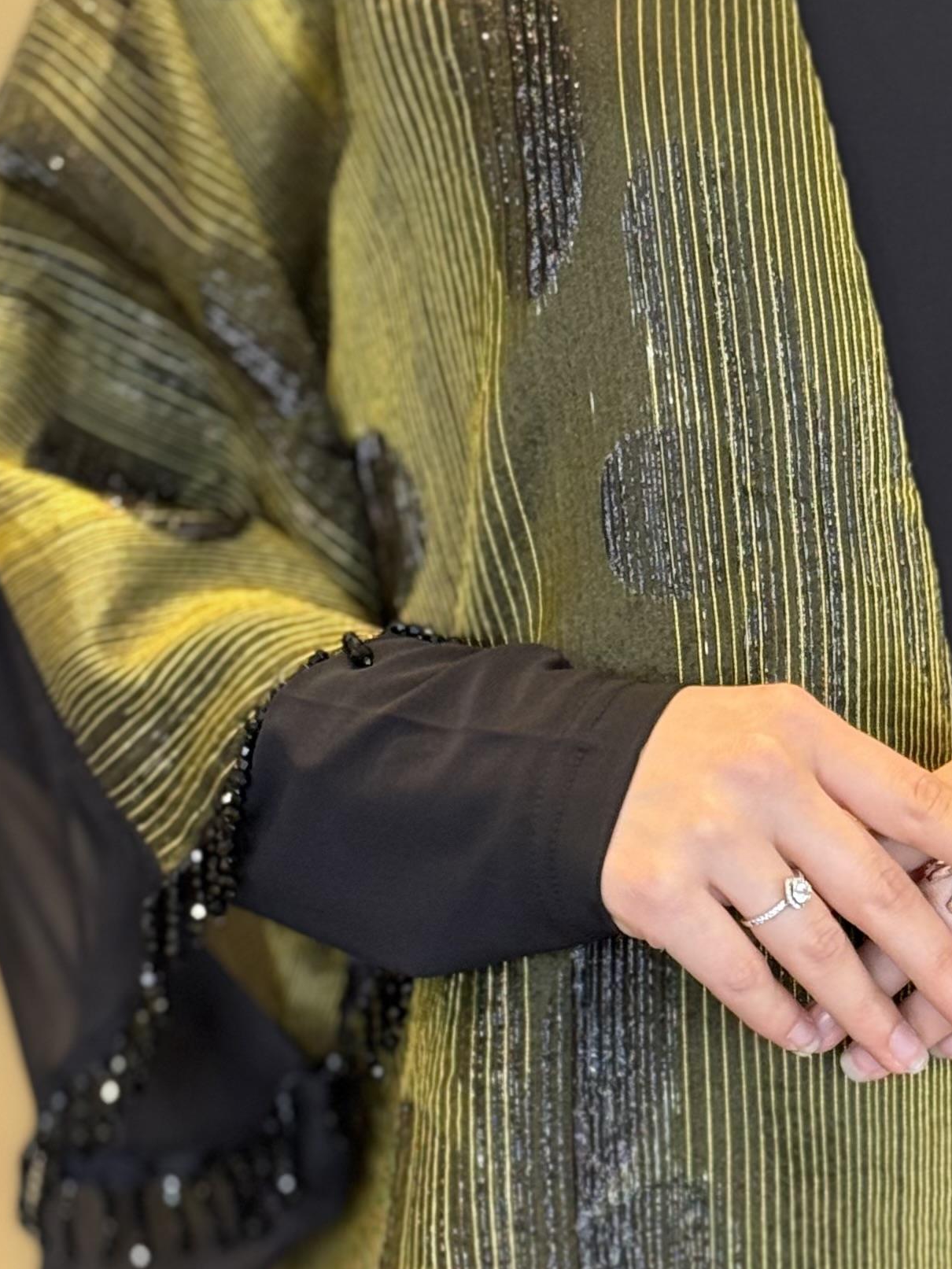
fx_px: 4400
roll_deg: -1.7
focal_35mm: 120
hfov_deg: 12.3
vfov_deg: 16.2
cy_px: 1175
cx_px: 844
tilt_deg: -12.1
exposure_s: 1/50
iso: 250
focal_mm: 6.76
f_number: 1.78
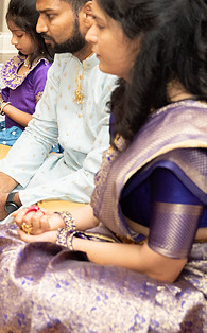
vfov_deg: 23.0
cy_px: 112
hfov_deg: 12.9
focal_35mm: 90
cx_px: -188
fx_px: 816
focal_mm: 35
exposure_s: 1/160
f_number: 3.2
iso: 1000
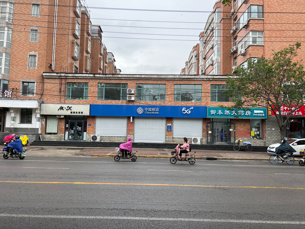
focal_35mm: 26
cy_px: 114
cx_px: 152
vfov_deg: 53.1
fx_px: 229
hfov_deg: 67.3
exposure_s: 1/271
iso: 40
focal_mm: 5.7
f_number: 1.5
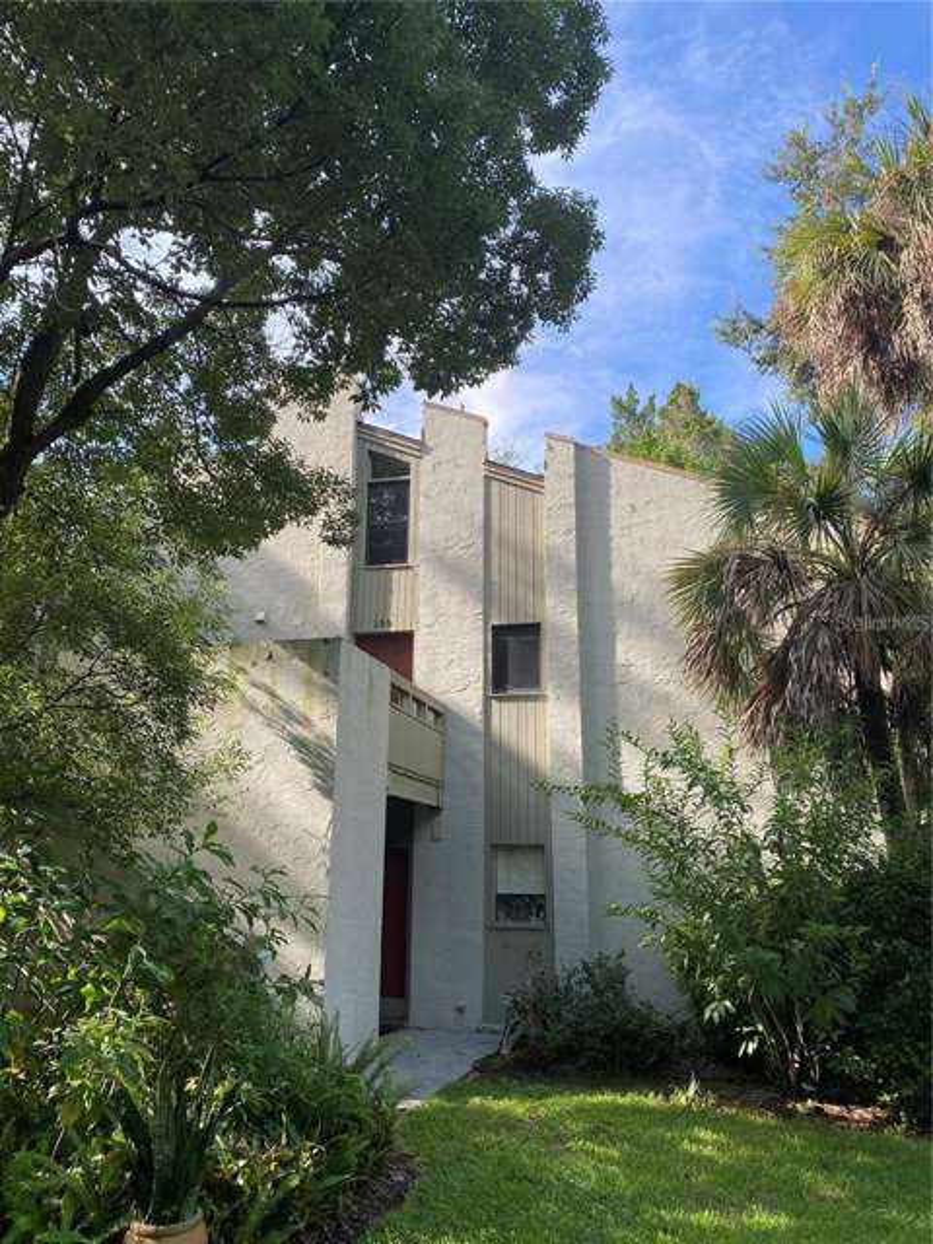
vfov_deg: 67.3
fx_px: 934
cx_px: 466
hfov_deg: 53.1
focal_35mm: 26
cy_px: 622
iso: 32
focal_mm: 4.25
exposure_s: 1/630
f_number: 1.8
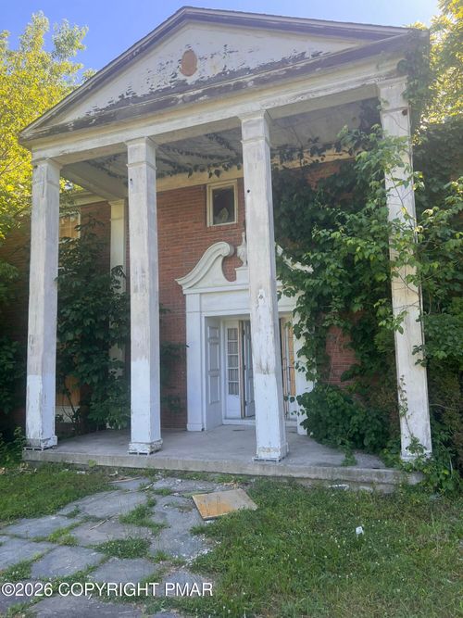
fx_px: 464
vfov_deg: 67.3
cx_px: 232
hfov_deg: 53.0
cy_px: 309
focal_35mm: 26
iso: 50
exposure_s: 1/361
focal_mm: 5.7
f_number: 1.5
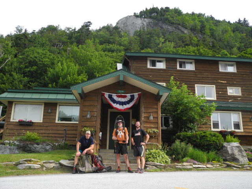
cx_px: 126
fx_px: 255
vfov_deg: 40.7
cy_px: 94
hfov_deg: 52.6
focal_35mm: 35
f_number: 3.2
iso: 100
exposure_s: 1/640
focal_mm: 7.4
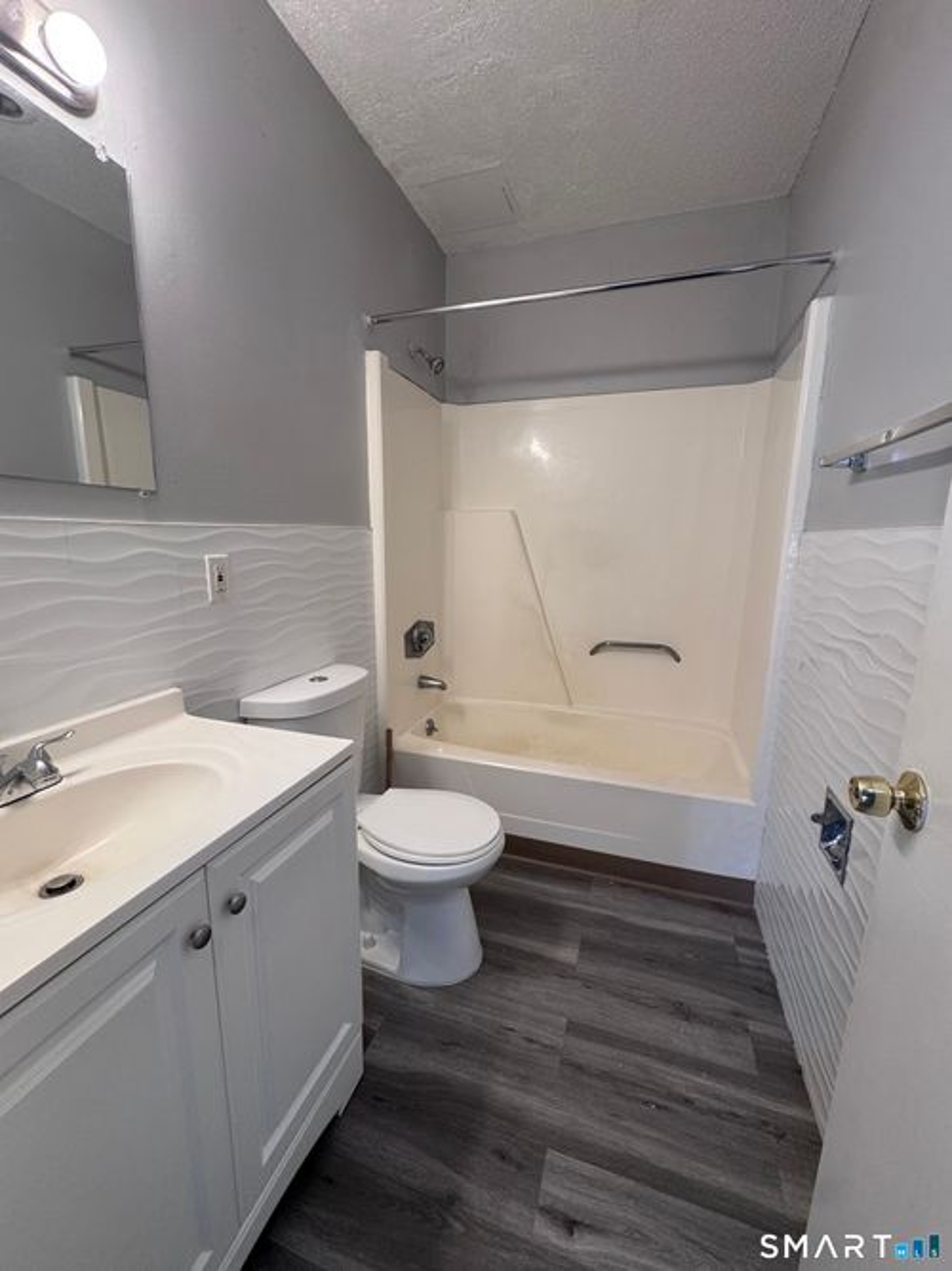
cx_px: 476
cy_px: 636
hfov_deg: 85.7
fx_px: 514
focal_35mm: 14
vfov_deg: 102.1
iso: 200
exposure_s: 1/120
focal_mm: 2.22
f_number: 2.2
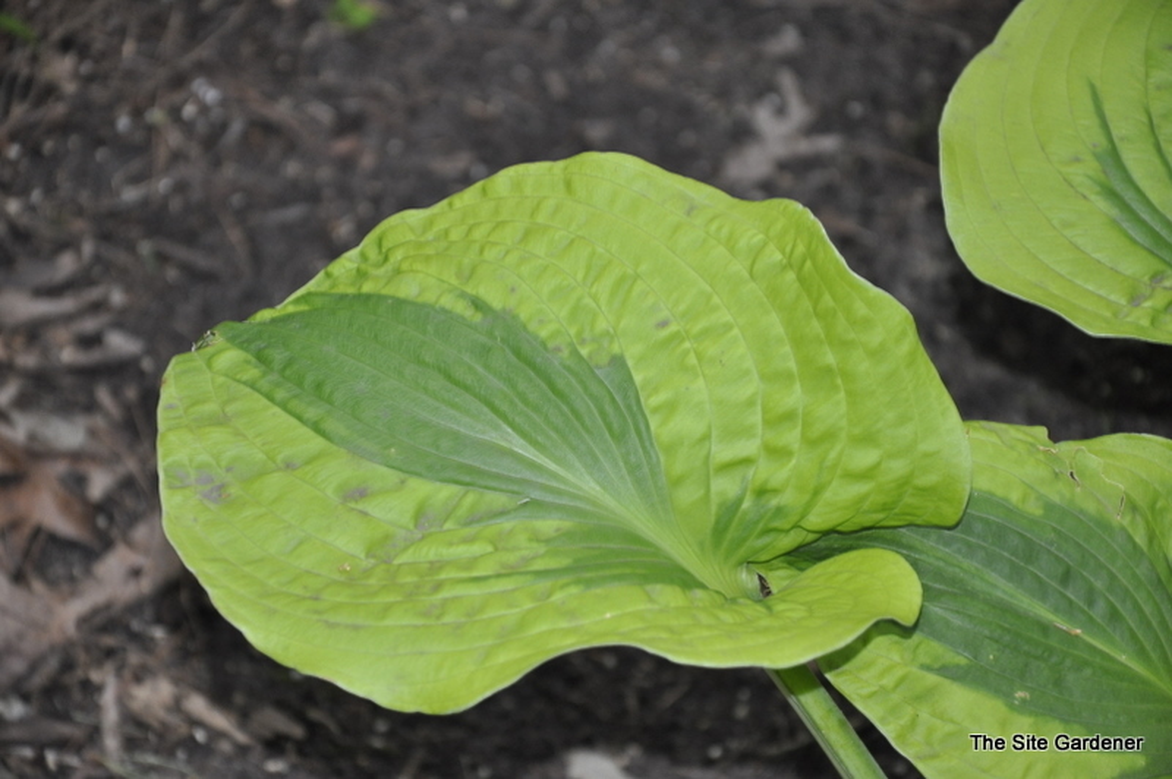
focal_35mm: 158
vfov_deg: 8.7
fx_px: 5123
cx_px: 586
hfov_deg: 13.1
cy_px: 390
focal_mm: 105
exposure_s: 1/60
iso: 800
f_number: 5.6
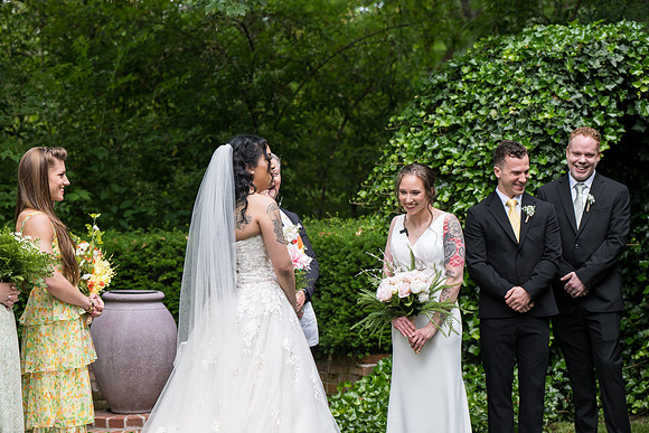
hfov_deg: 22.1
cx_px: 324
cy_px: 216
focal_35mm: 92
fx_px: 1659
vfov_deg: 14.9
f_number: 4
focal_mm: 92
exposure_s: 1/400
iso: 500
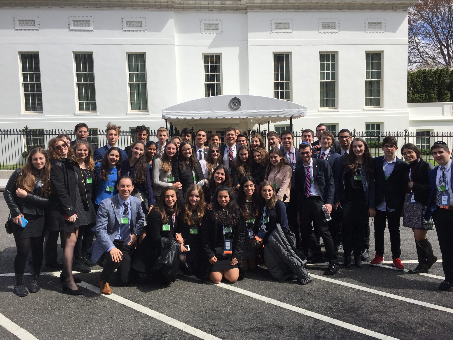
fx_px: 380
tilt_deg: -6.4
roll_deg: +1.5
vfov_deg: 48.2
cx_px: 226
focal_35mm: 29
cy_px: 170
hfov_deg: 61.7
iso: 32
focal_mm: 4.15
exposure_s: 1/1582
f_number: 2.2
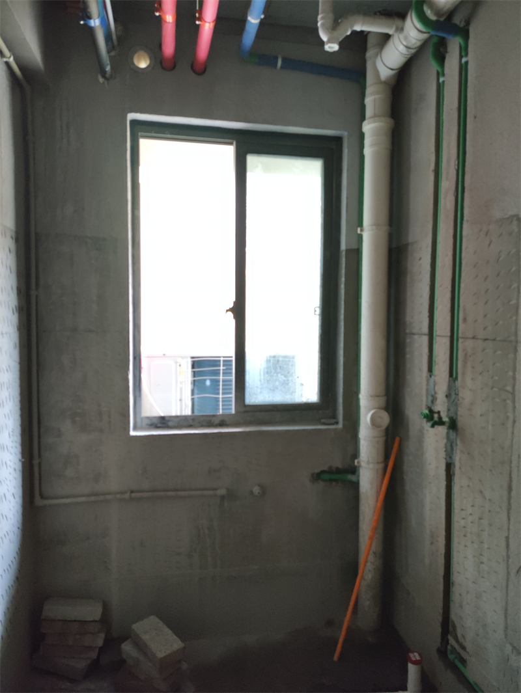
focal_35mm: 24
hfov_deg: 56.9
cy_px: 346
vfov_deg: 71.6
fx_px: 481
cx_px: 260
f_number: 1.8
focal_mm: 4.68
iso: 1287
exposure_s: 1/14.3
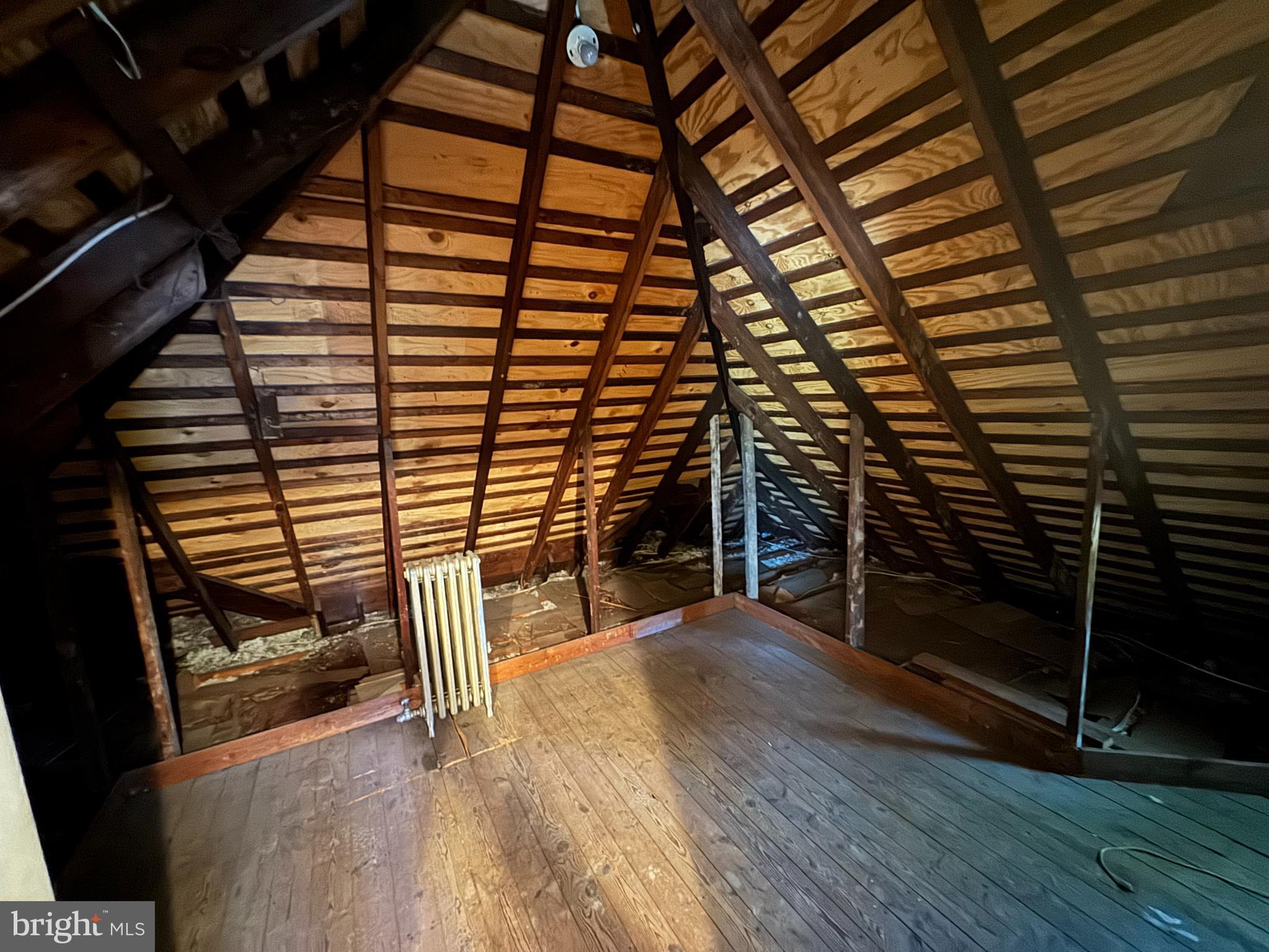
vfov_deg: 85.7
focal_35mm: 14
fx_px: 513
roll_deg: +4.0
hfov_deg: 102.1
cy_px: 476
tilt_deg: -7.5
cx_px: 634
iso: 2000
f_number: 2.2
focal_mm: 2.22
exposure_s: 1/7
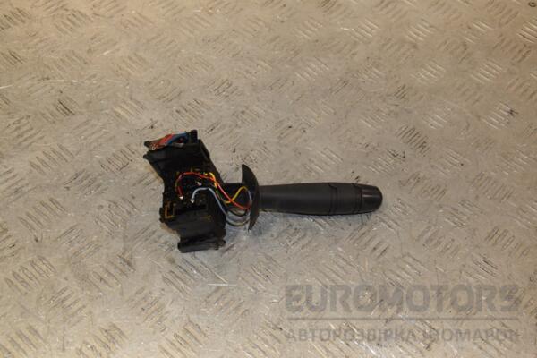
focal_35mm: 51
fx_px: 761
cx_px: 268
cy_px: 179
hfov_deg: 38.9
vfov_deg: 26.5
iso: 800
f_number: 7.1
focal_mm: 34
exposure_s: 1/200
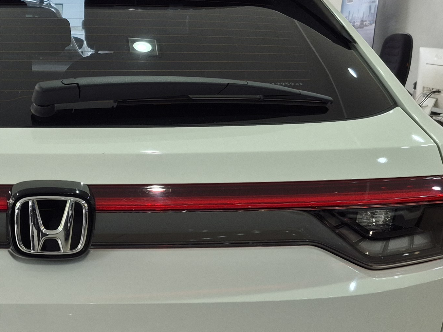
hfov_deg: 27.0
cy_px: 223
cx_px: -2
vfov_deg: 21.5
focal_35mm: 68
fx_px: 870
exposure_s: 1/120
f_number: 1.8
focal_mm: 5.4
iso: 50
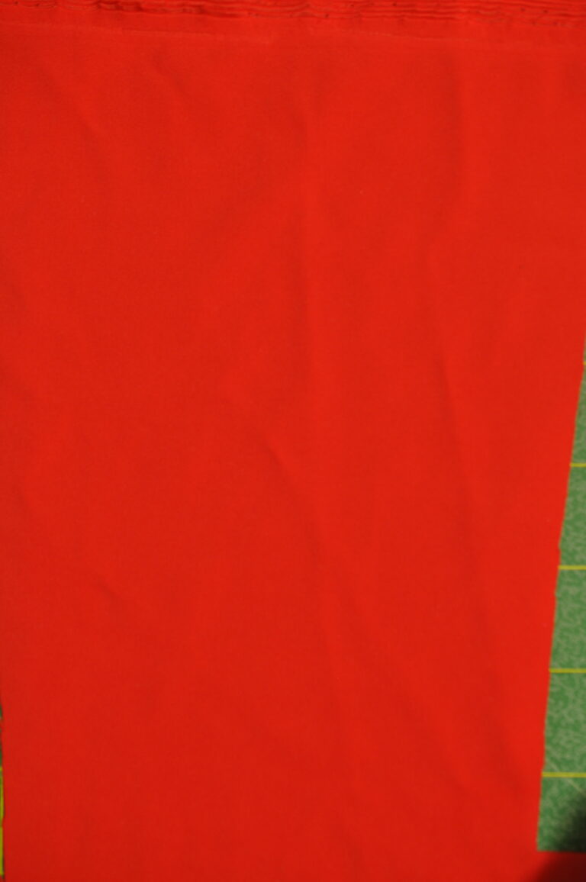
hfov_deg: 22.6
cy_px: 441
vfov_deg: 33.4
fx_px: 1468
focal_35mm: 60
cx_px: 293
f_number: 4
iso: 400
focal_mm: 40
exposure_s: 1/8
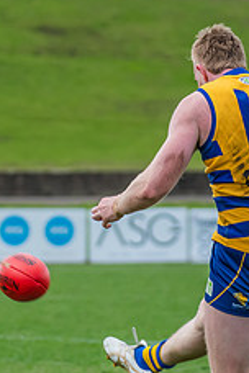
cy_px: 271
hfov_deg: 2.2
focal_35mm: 619
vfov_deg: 3.3
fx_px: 6422
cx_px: 241
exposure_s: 1/1600
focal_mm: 170
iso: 800
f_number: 5
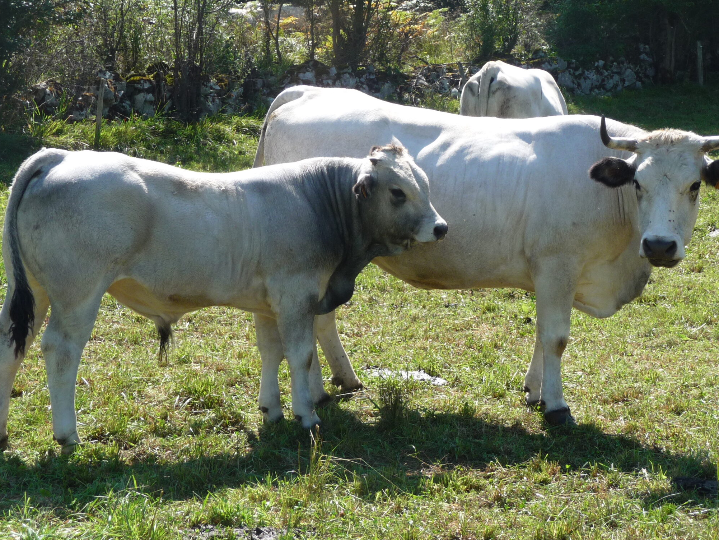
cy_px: 209
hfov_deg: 21.3
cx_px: 403
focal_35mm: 92
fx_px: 1911
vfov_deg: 16.1
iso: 100
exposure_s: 1/250
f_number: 4.6
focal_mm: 12.2
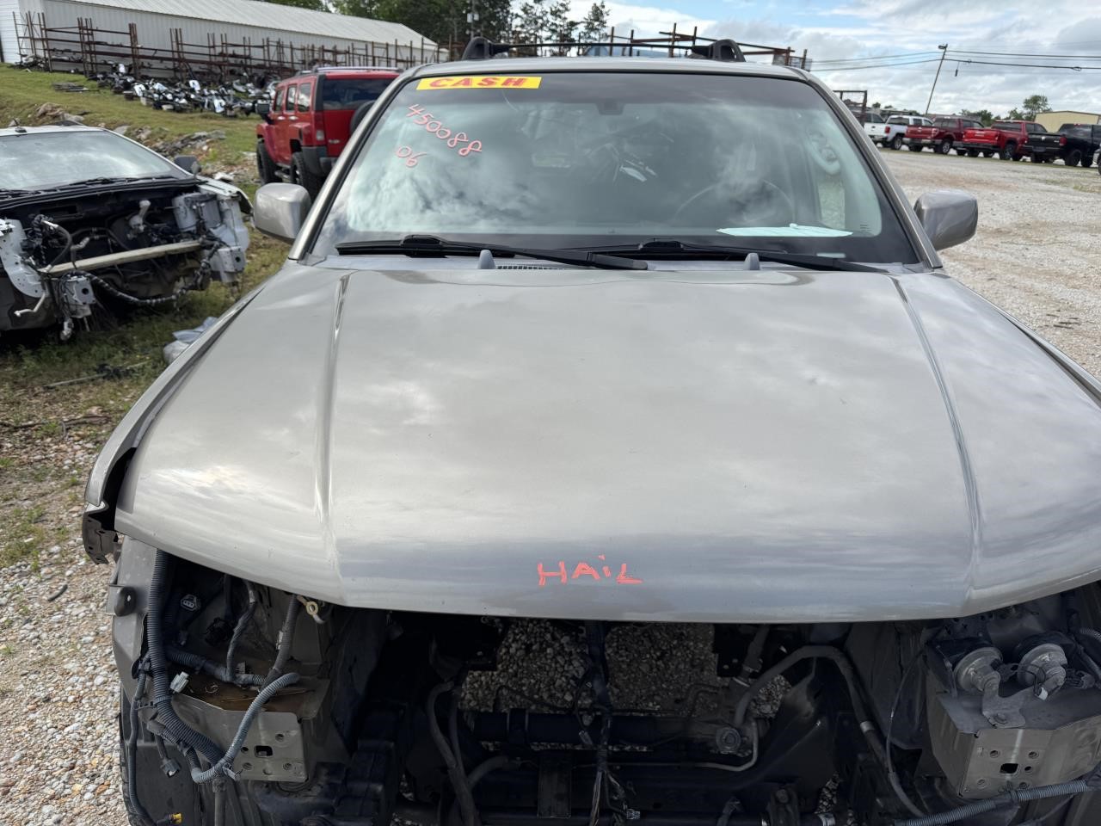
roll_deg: -4.8
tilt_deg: -21.4
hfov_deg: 71.6
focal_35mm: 24
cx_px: 550
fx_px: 763
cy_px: 413
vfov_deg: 56.8
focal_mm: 6.76
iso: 80
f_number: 1.78
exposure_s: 1/2833
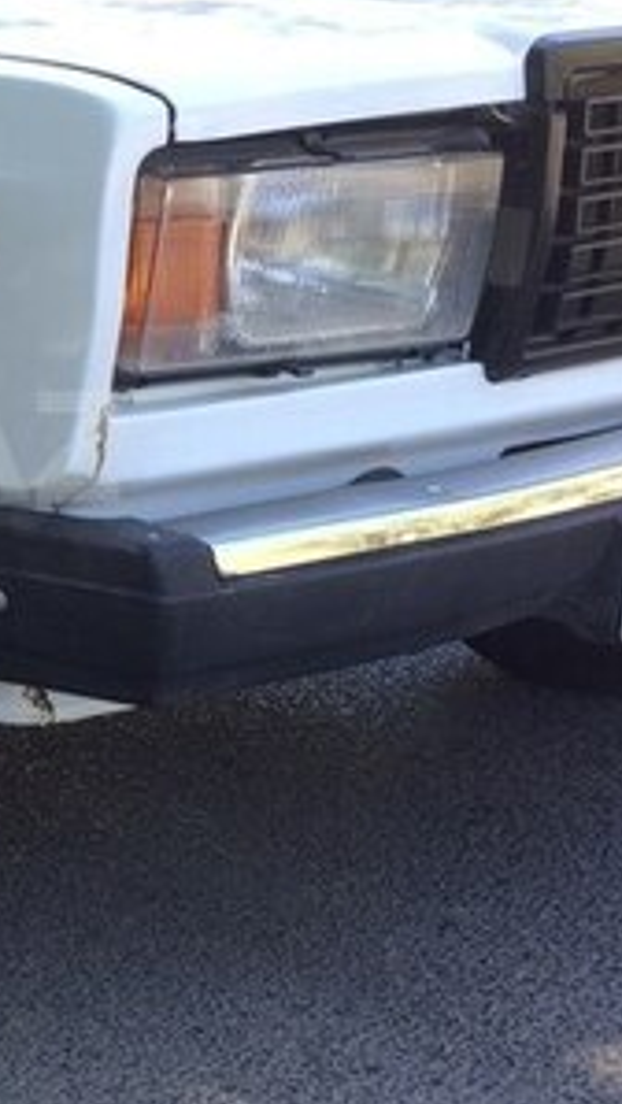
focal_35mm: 70
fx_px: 2049
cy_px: 446
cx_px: -259
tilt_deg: -11.1
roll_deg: -1.3
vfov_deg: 30.1
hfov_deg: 16.1
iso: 32
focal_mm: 4.15
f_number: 2.2
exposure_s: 1/157
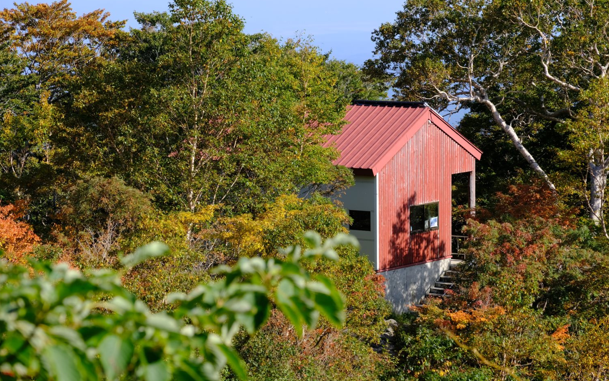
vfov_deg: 9.2
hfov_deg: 14.6
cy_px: 185
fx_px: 2373
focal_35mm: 143
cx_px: 304
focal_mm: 93.2
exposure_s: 1/420
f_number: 8
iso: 400
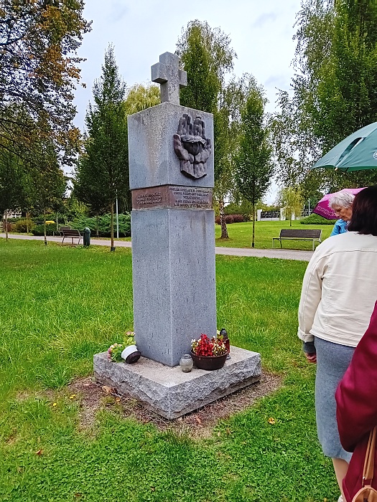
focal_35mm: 26
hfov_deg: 53.1
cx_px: 188
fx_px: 378
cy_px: 251
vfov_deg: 67.3
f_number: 1.8
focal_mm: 3.98
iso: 125
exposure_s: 1/111
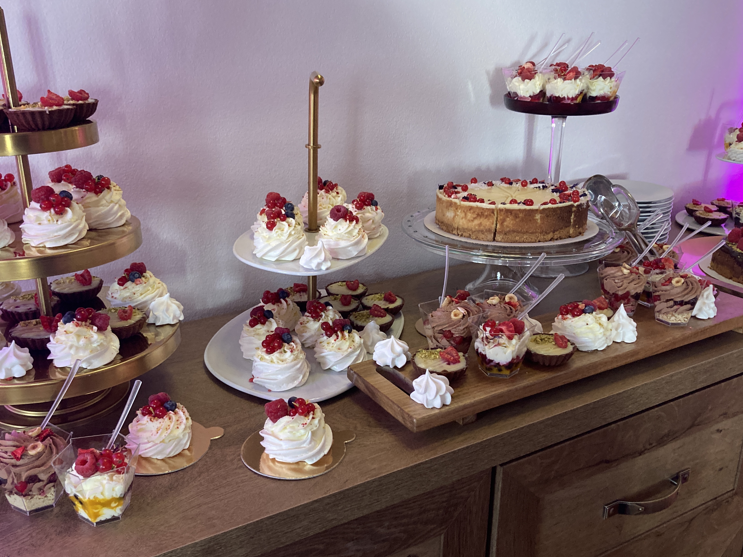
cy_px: 292
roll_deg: -0.3
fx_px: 730
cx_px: 337
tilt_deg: -21.0
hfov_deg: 53.9
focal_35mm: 34
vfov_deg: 41.8
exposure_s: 1/50
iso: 200
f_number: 1.8
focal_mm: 3.99
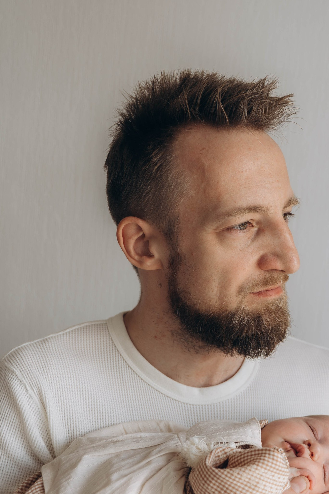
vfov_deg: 29.5
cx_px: 229
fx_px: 932
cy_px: 307
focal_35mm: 68
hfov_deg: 19.9
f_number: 2.8
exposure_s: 1/125
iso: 125
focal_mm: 34
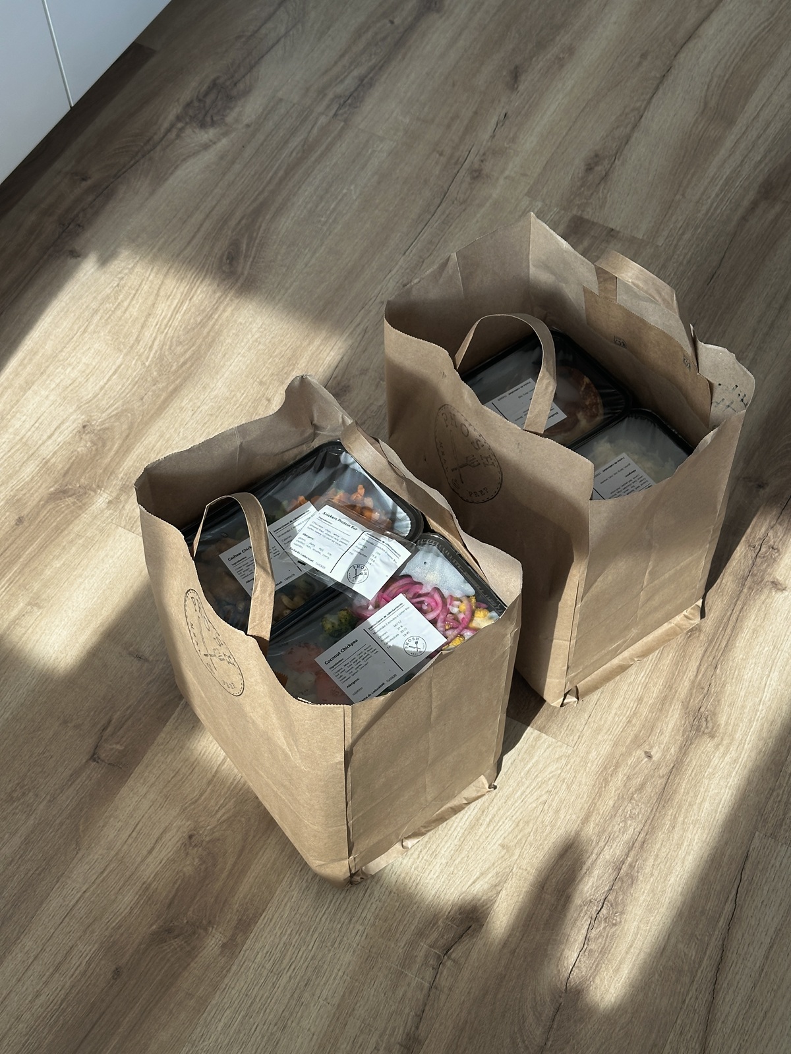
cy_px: 527
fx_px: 1462
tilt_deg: -56.9
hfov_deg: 30.3
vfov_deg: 39.7
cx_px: 396
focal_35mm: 48
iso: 50
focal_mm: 6.86
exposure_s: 1/121
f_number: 1.78
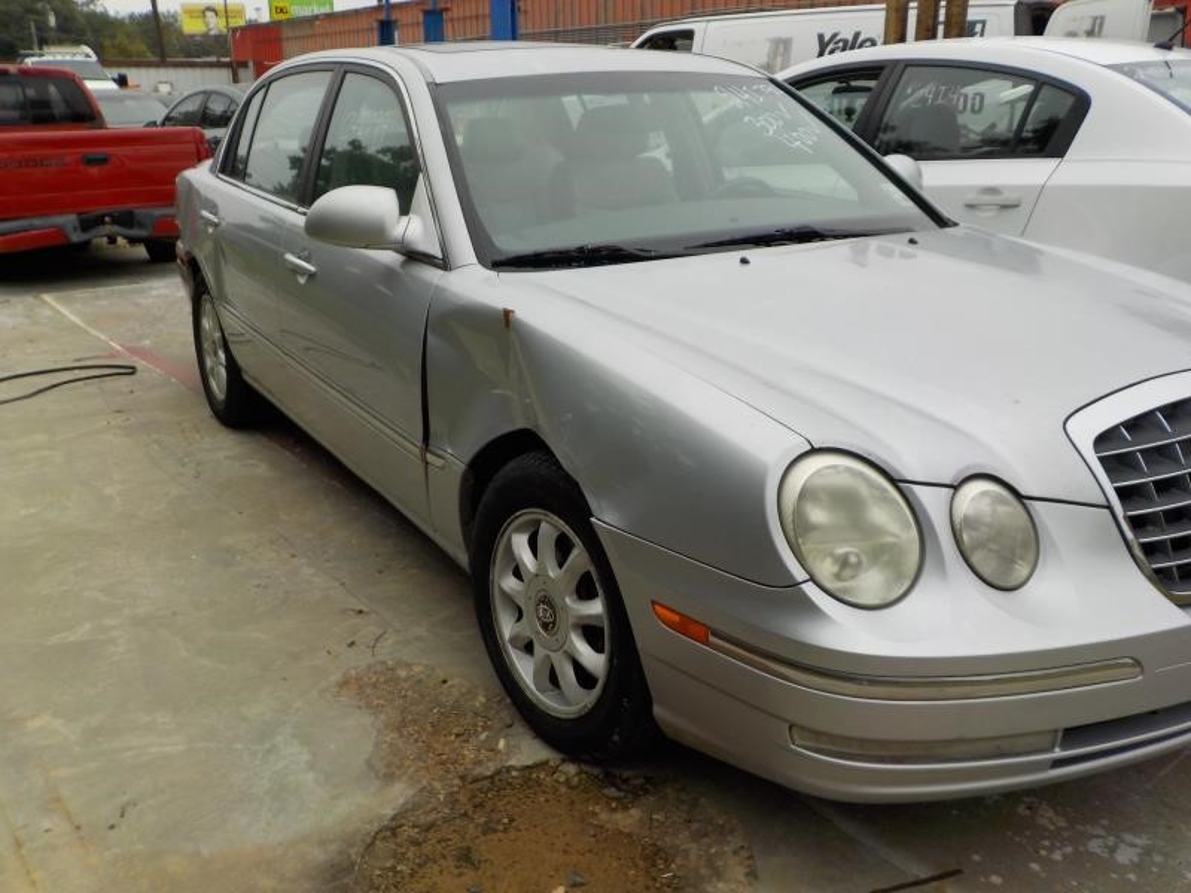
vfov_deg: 46.8
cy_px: 446
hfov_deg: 60.0
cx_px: 596
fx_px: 1032
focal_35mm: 30
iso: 125
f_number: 3.3
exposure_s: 1/400
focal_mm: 4.1
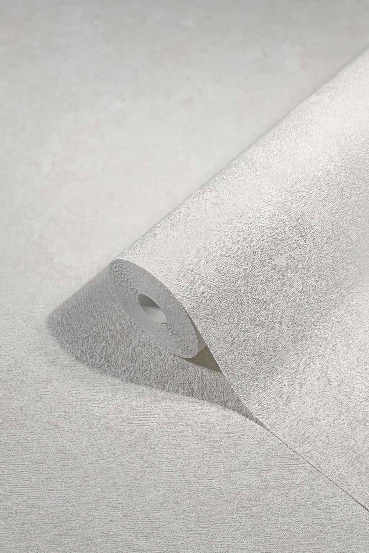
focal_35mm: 55
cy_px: 280
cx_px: 181
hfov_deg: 24.6
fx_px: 846
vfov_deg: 36.2
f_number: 2
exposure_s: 1/761
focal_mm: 6
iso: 20
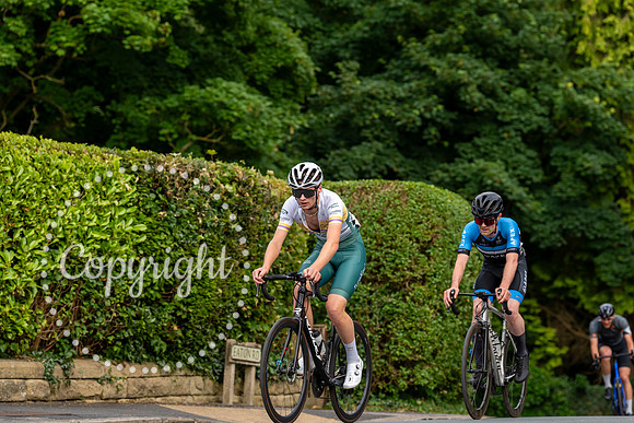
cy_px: 212
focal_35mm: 126
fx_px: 2219
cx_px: 317
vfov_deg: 10.9
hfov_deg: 16.3
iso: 400
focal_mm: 126
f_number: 4
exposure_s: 1/800
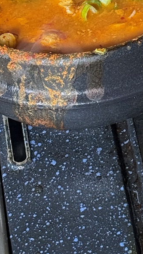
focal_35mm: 181
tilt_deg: -42.4
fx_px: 1220
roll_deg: -1.6
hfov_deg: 6.5
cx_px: 298
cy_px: 48
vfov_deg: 11.8
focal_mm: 6.76
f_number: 1.78
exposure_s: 1/236
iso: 125
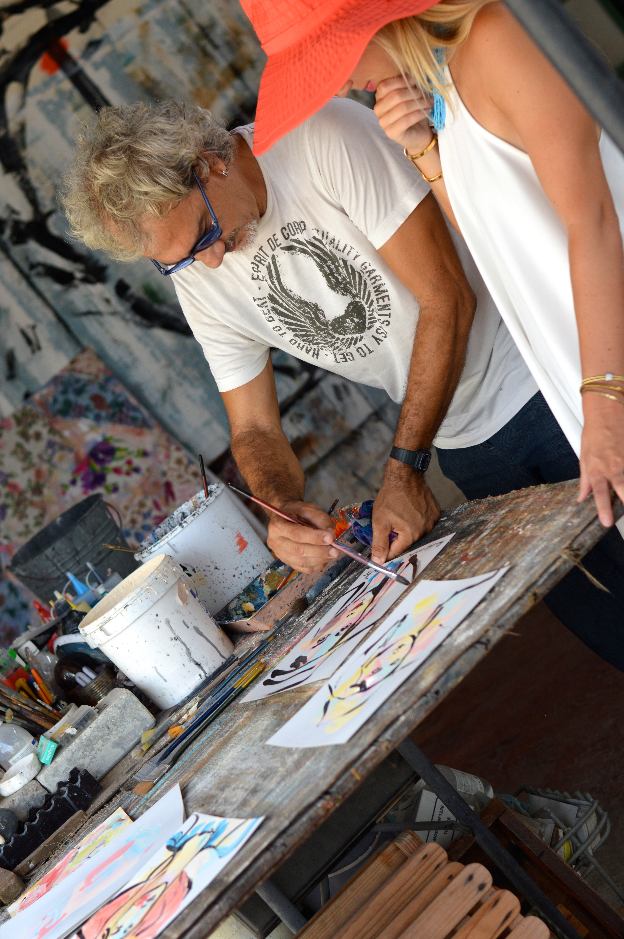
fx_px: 1953
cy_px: 470
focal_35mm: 75
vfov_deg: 27.0
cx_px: 312
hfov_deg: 18.1
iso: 200
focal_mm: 50
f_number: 2.8
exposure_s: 1/640
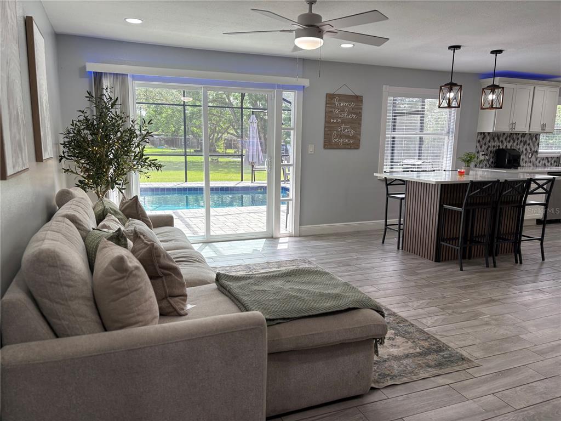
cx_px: 280
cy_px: 210
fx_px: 421
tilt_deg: -9.8
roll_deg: -0.4
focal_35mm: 26
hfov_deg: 67.3
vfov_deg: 53.1
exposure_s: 1/243
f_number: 1.6
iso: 64
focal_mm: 5.96
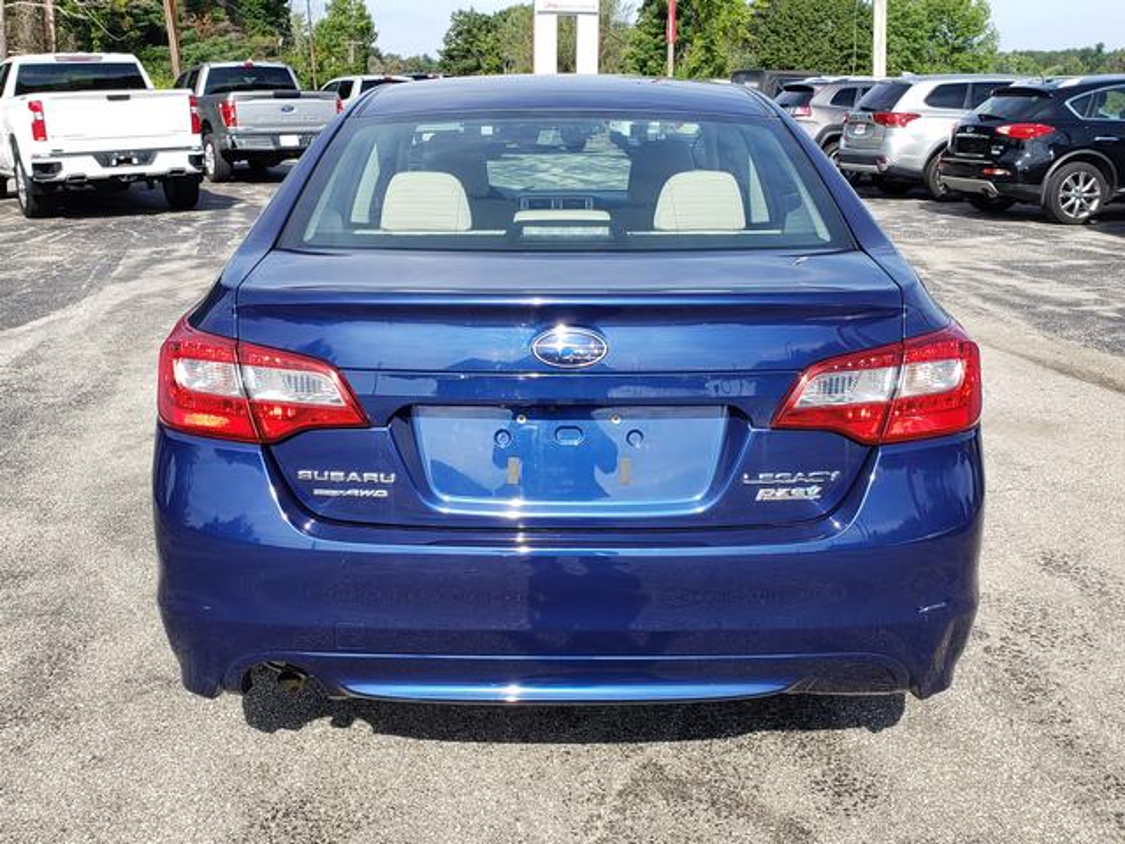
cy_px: 422
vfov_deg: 53.1
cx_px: 562
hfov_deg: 67.3
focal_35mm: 26
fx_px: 845
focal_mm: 4.3
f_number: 2.4
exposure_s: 1/732
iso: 50
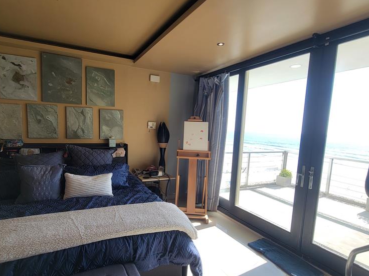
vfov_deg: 71.5
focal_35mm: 18
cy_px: 150
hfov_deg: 87.3
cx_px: 161
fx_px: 192
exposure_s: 1/335
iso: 50
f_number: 2.2
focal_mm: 2.2
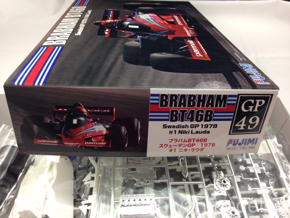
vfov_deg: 42.9
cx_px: 145
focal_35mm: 33
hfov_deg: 55.4
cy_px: 109
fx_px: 276
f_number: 2.4
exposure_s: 1/30
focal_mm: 4.13
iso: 64
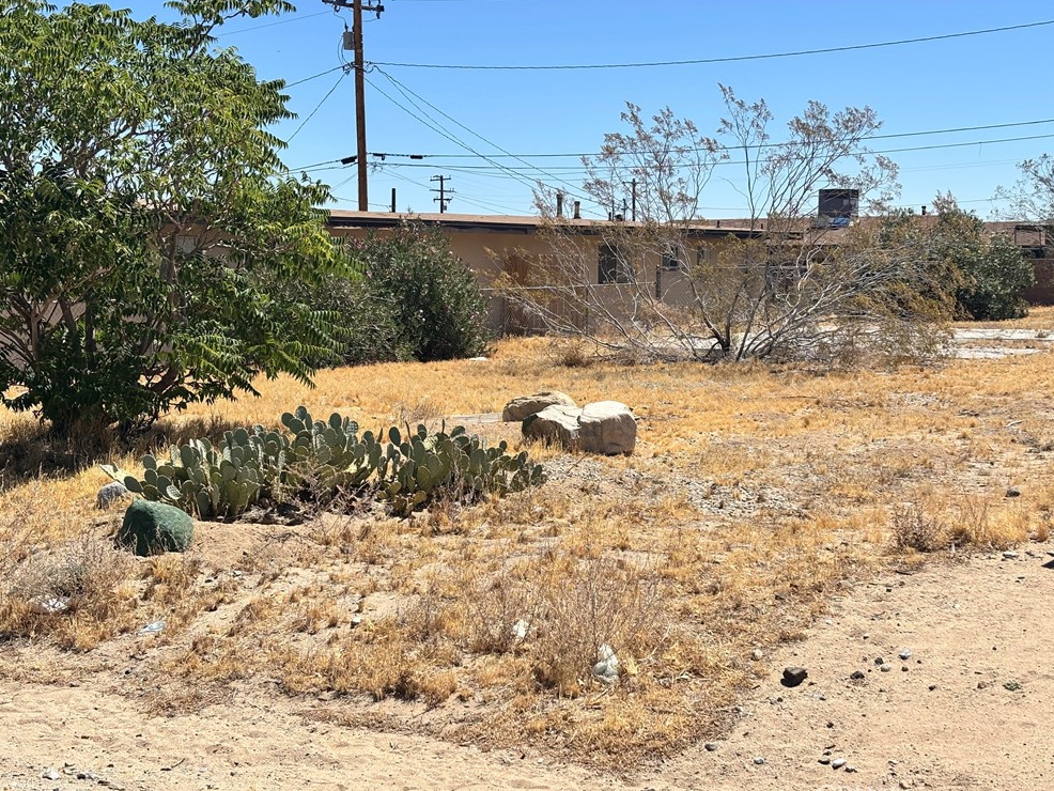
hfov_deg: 35.5
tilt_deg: -5.6
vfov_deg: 27.0
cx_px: 525
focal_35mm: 54
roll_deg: +0.3
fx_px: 1645
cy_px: 400
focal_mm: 5.96
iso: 32
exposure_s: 1/3788
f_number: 1.6
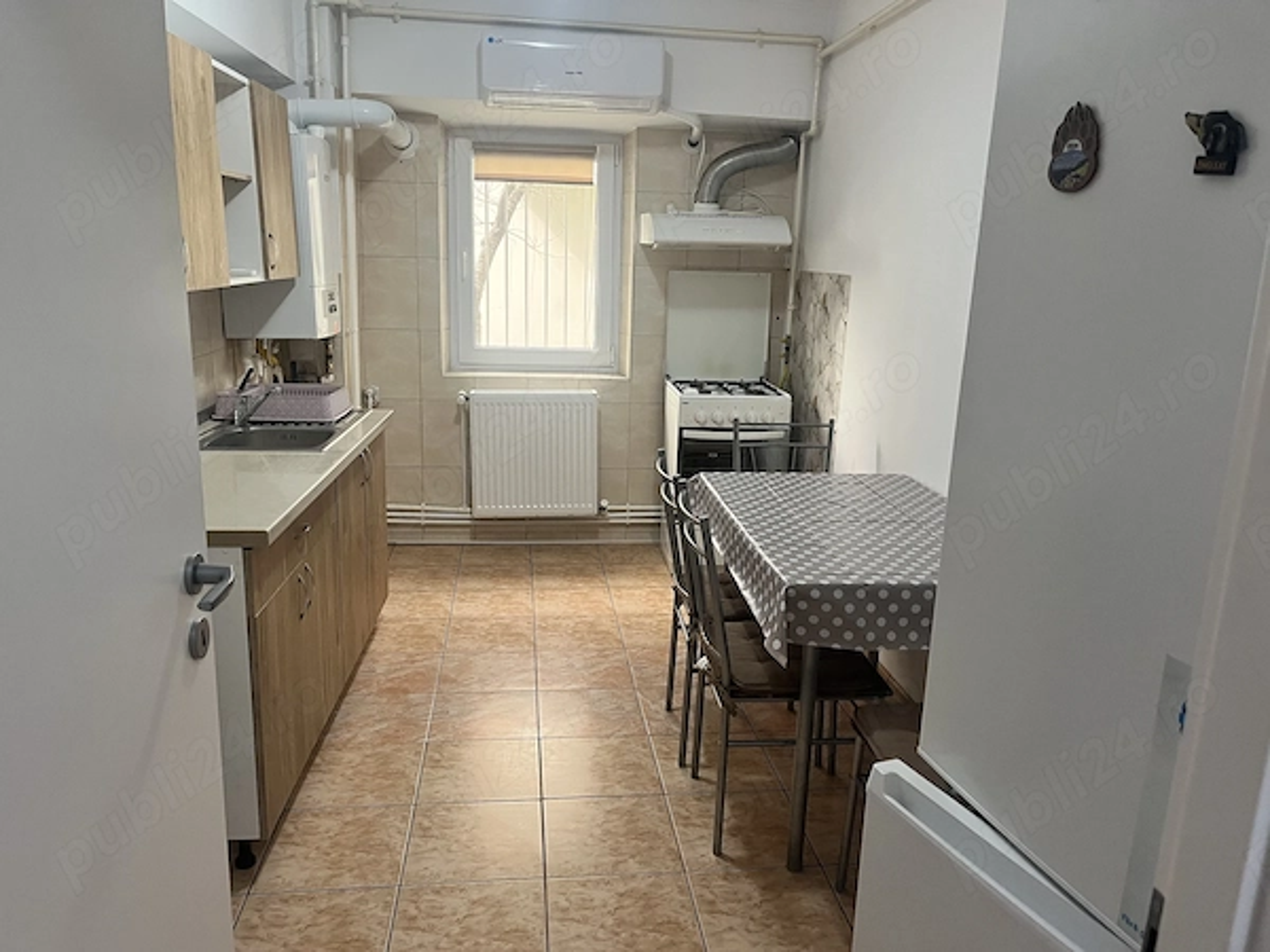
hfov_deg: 67.3
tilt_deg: -13.9
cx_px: 635
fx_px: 954
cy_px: 476
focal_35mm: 26
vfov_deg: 53.1
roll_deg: -2.3
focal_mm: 5.1
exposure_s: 1/50
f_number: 1.6
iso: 250
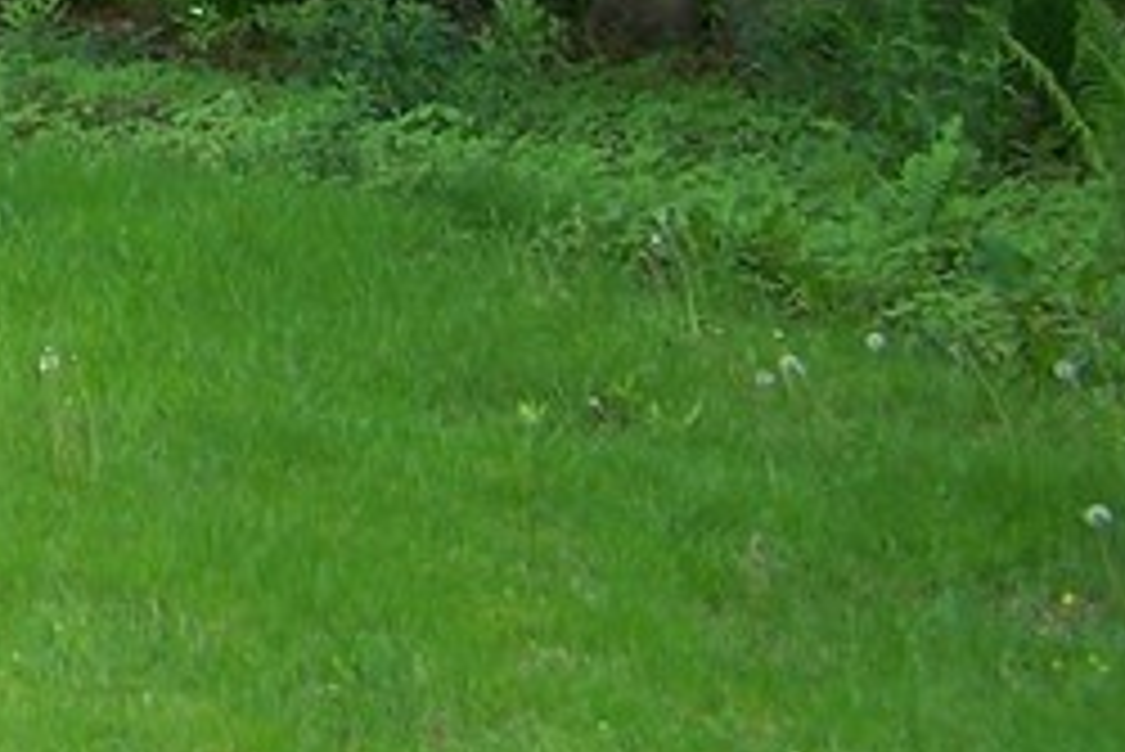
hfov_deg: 11.6
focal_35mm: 162
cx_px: -994
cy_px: -662
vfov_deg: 8.1
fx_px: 5065
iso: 64
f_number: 2.8
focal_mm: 6.3
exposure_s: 1/80
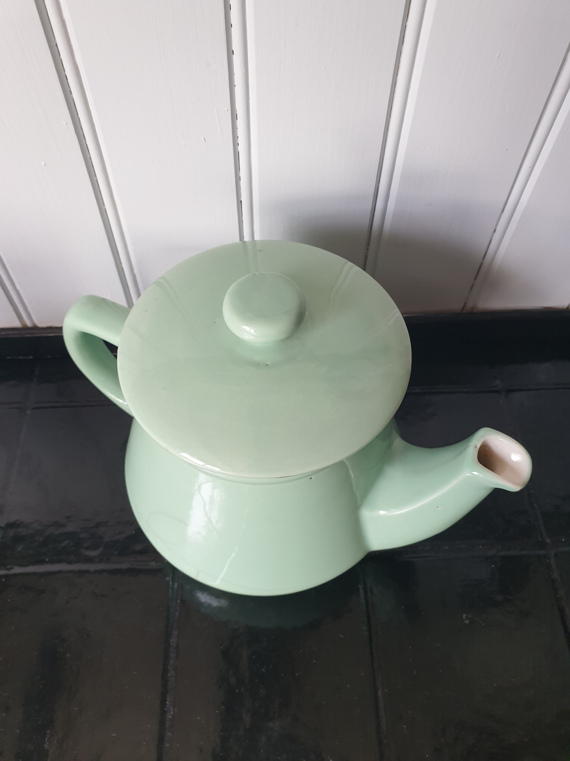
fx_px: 571
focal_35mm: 26
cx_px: 285
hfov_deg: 53.1
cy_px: 380
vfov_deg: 67.3
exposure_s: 1/50
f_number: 2.4
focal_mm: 4.3
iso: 125
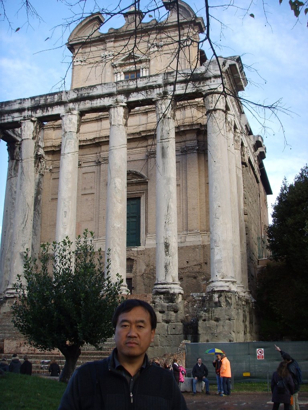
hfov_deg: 36.8
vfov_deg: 47.9
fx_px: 463
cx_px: 154
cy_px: 205
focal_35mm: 39
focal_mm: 6.6
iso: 50
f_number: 3.5
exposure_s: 1/250
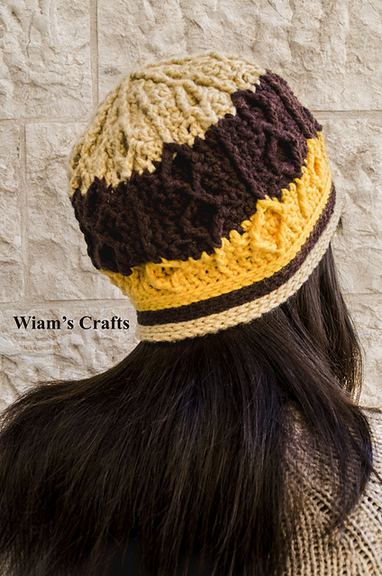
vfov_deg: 53.2
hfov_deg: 36.7
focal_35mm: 36
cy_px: 288
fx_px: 575
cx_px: 191
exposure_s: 1/30
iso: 400
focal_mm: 24
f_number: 9
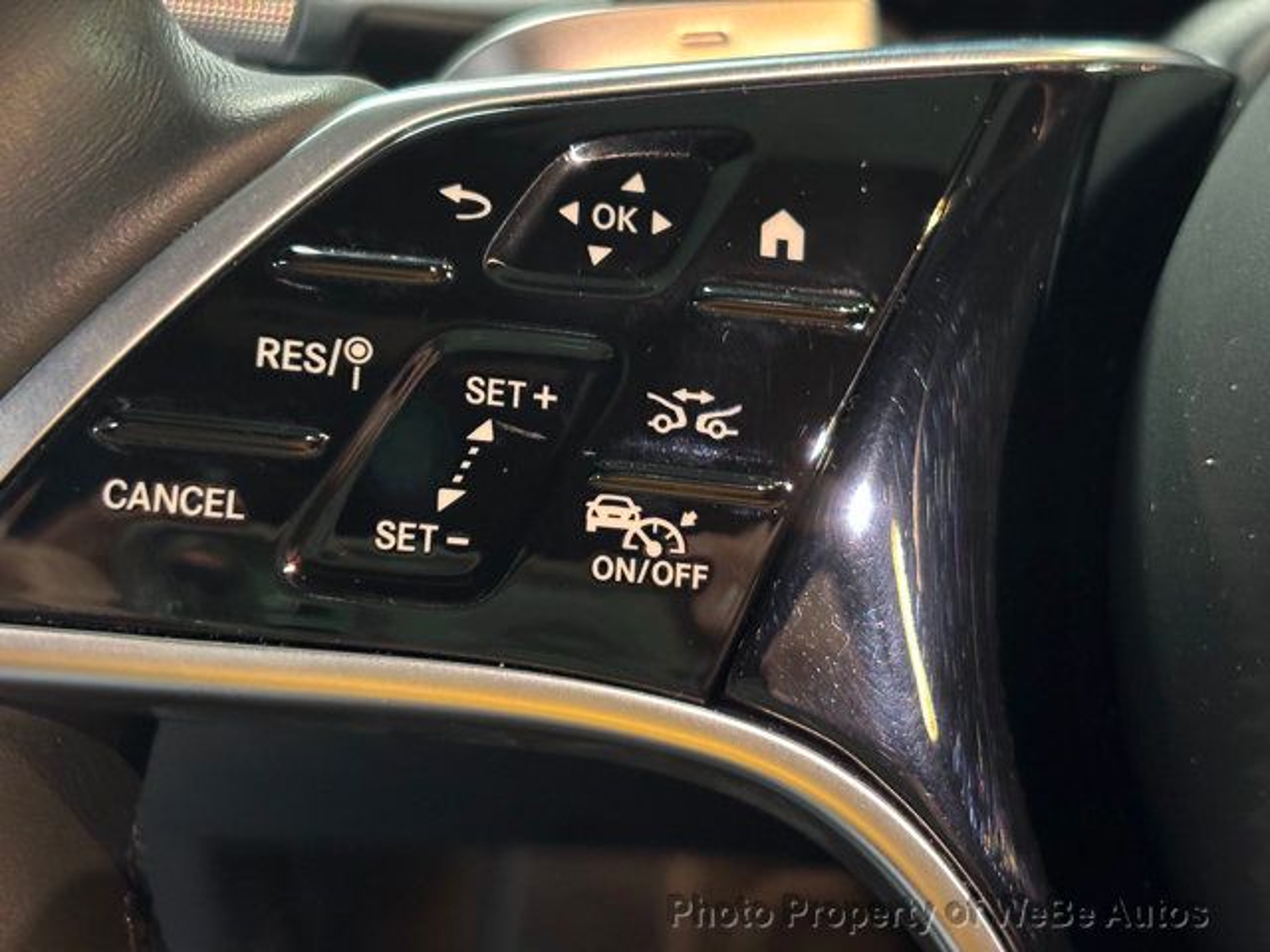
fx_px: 1908
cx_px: 635
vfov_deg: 28.0
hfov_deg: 36.8
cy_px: 476
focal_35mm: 52
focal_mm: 5.96
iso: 320
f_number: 1.6
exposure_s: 1/18
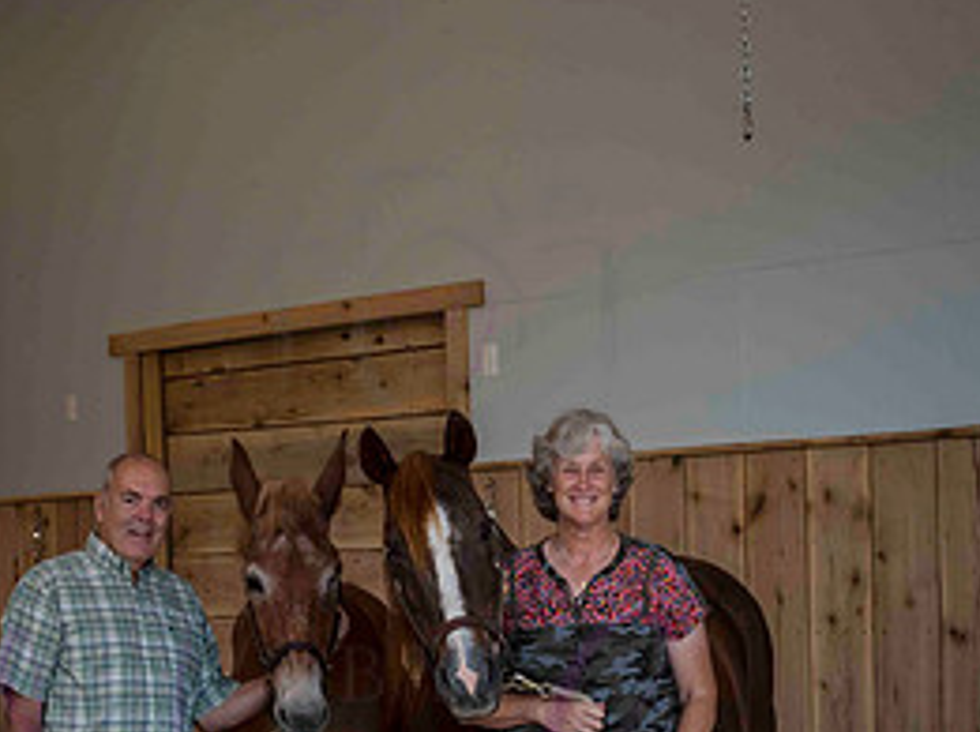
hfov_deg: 23.6
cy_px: 668
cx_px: 454
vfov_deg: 17.5
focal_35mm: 83
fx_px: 2347
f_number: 9
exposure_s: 1/160
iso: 400
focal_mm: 50
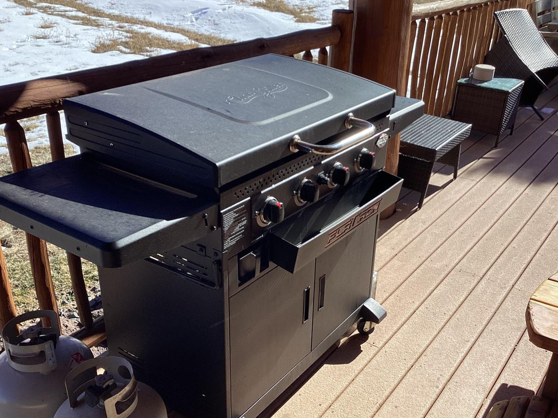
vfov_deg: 39.6
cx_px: 288
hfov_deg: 51.4
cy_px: 229
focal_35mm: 36
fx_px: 580
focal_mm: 3.3
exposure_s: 1/886
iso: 25
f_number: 2.4
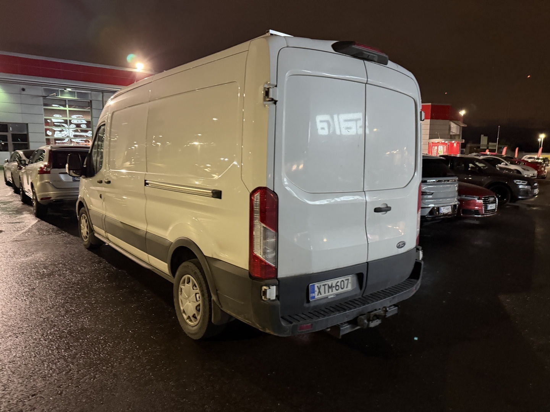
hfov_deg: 71.6
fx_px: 381
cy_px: 206
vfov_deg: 56.8
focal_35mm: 24
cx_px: 275
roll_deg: +1.8
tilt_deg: -6.3
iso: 1000
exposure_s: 1/37
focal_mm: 6.76
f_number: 1.78
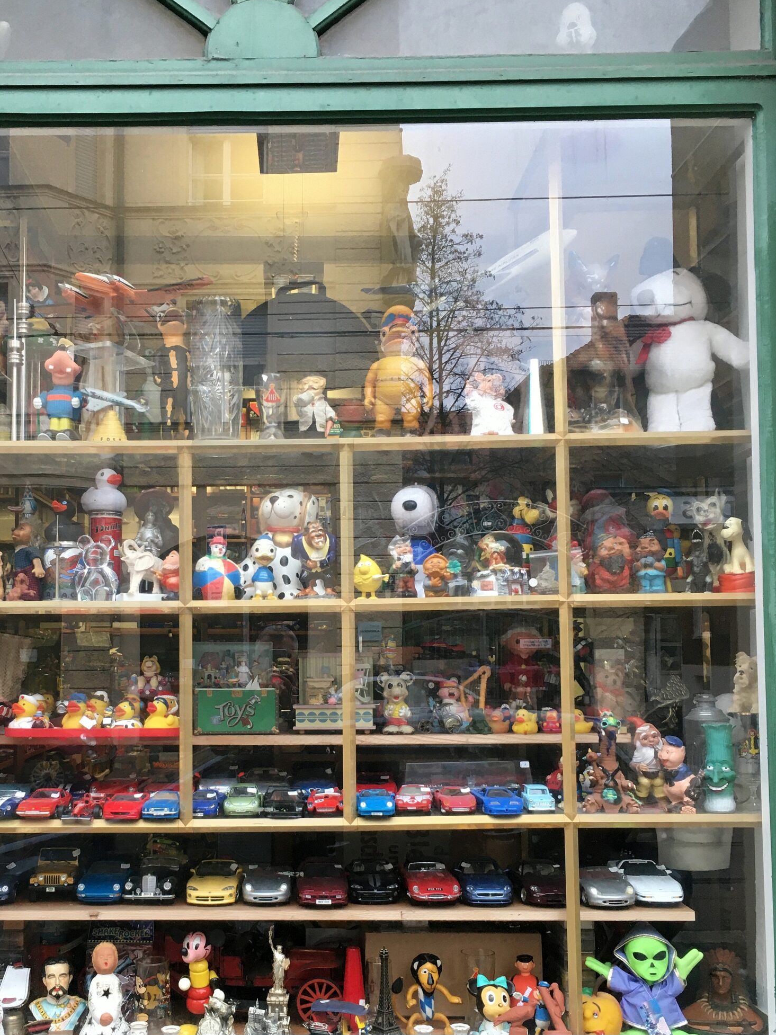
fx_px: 1136
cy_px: 600
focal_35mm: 38
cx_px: 271
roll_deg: +0.8
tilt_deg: +3.5
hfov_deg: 37.4
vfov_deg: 48.8
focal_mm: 4.15
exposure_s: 1/33
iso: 40
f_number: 2.2
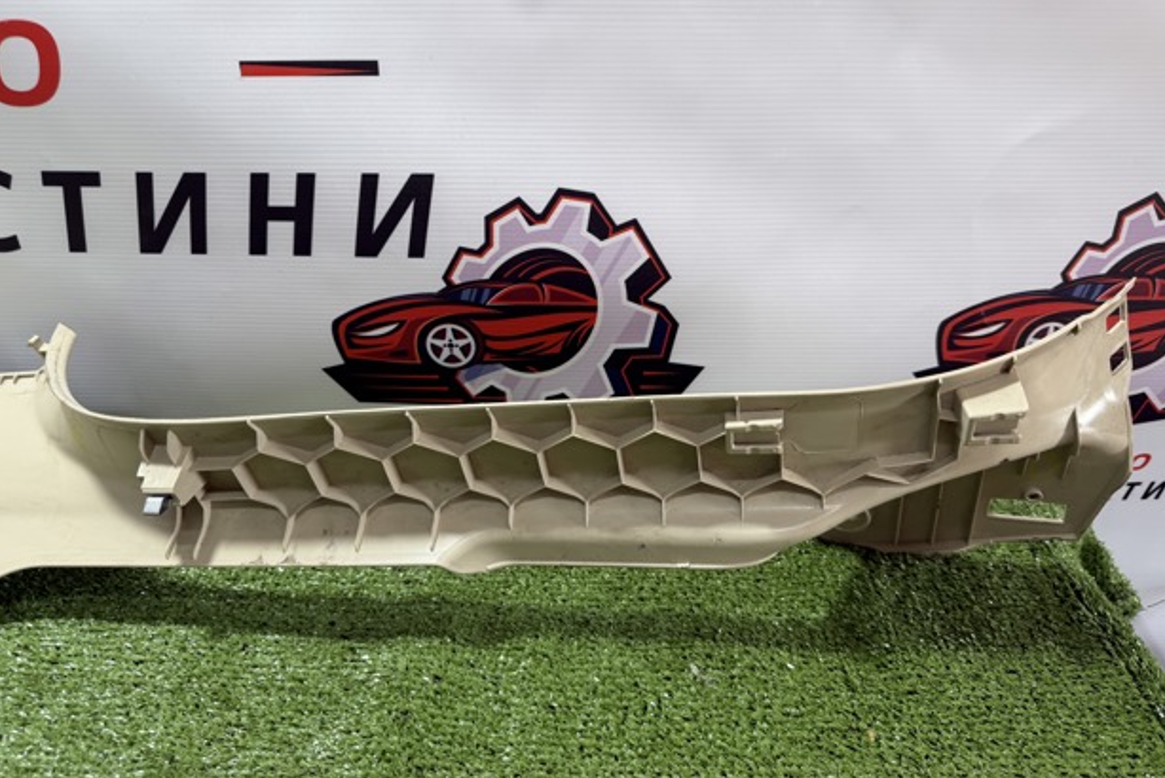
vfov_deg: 49.6
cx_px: 605
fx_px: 842
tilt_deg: -24.0
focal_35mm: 26
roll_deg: +0.0
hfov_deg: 69.3
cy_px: 361
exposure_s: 1/100
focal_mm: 6.76
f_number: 1.78
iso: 80
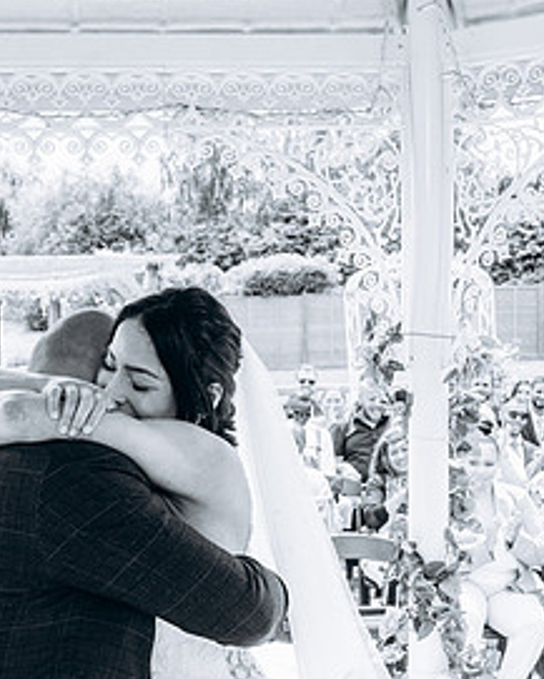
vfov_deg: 26.0
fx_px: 1468
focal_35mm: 73
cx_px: 175
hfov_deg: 20.9
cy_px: 426
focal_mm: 35
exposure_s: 1/125
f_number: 8
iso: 160
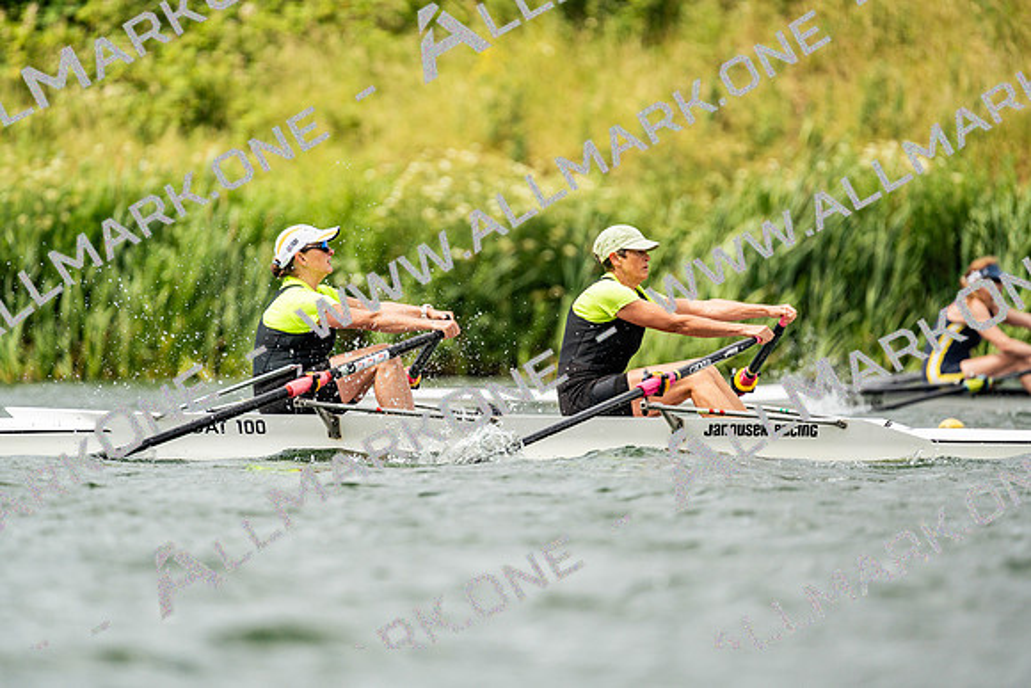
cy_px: 344
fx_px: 17187
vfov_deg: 2.3
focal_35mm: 600
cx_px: 516
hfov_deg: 3.4
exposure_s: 1/2000
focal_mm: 600
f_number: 6.3
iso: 400
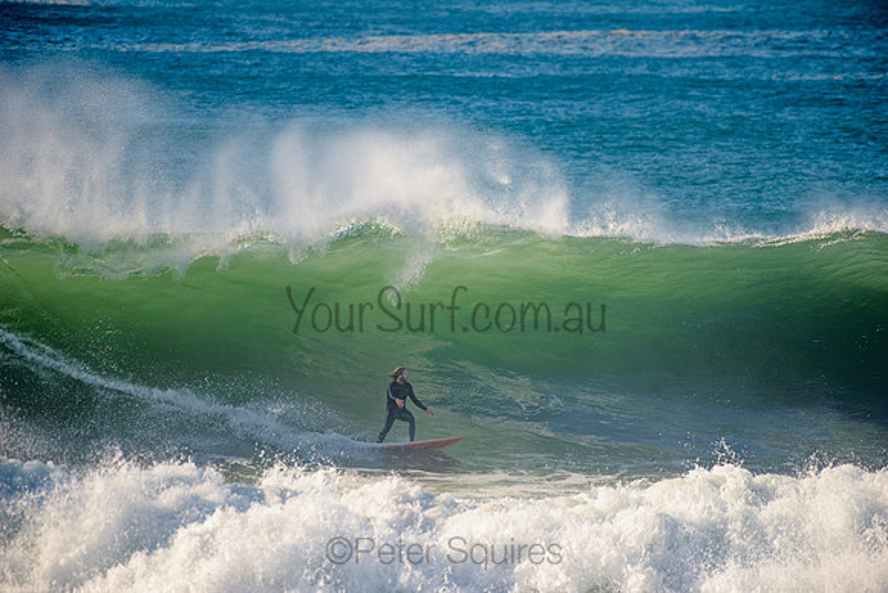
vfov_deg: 2.8
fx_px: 12336
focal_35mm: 500
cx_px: 444
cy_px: 296
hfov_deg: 4.1
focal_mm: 500
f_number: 5.6
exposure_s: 1/1600
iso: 200
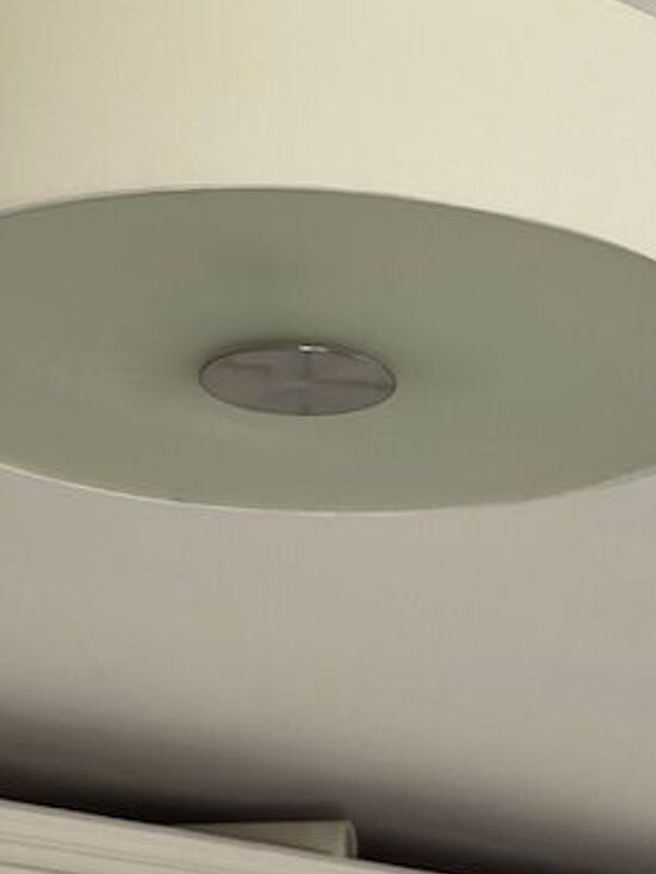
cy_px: 341
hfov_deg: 12.7
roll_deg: -2.9
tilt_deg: +24.7
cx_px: 359
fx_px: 2955
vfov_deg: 16.8
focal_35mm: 117
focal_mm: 7.5
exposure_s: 1/99
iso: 64
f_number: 2.2
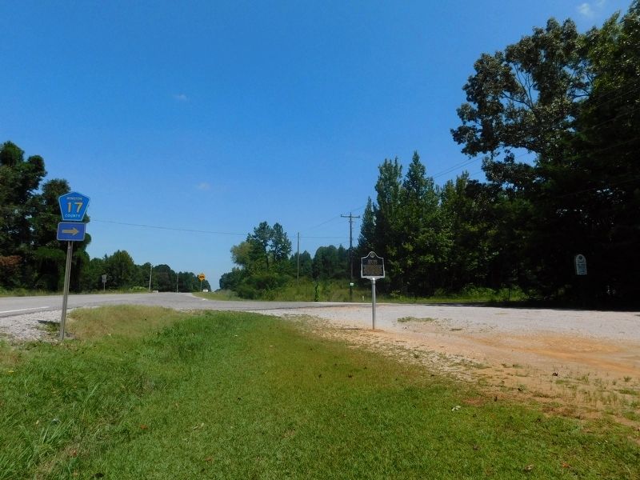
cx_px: 320
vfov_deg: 58.9
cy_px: 240
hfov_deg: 73.9
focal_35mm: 23
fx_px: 425
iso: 125
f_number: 6
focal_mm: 4
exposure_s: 1/800
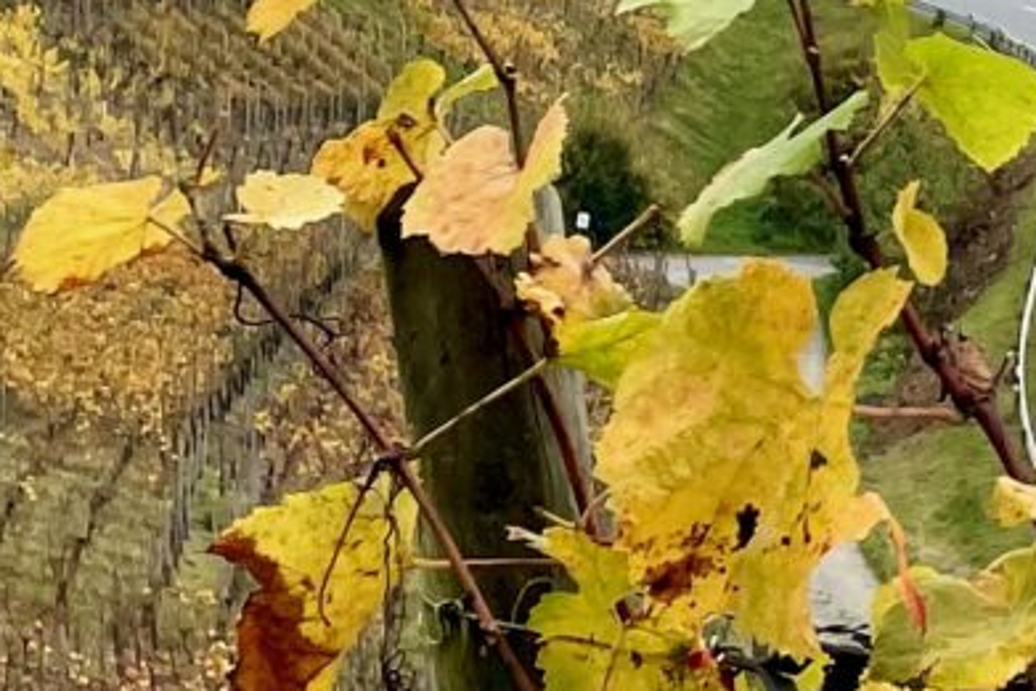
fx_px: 4376
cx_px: 1423
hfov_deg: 13.0
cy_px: -196
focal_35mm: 152
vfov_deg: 8.9
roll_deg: +0.7
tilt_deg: -2.6
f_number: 1.6
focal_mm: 4.2
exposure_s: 1/694
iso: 32
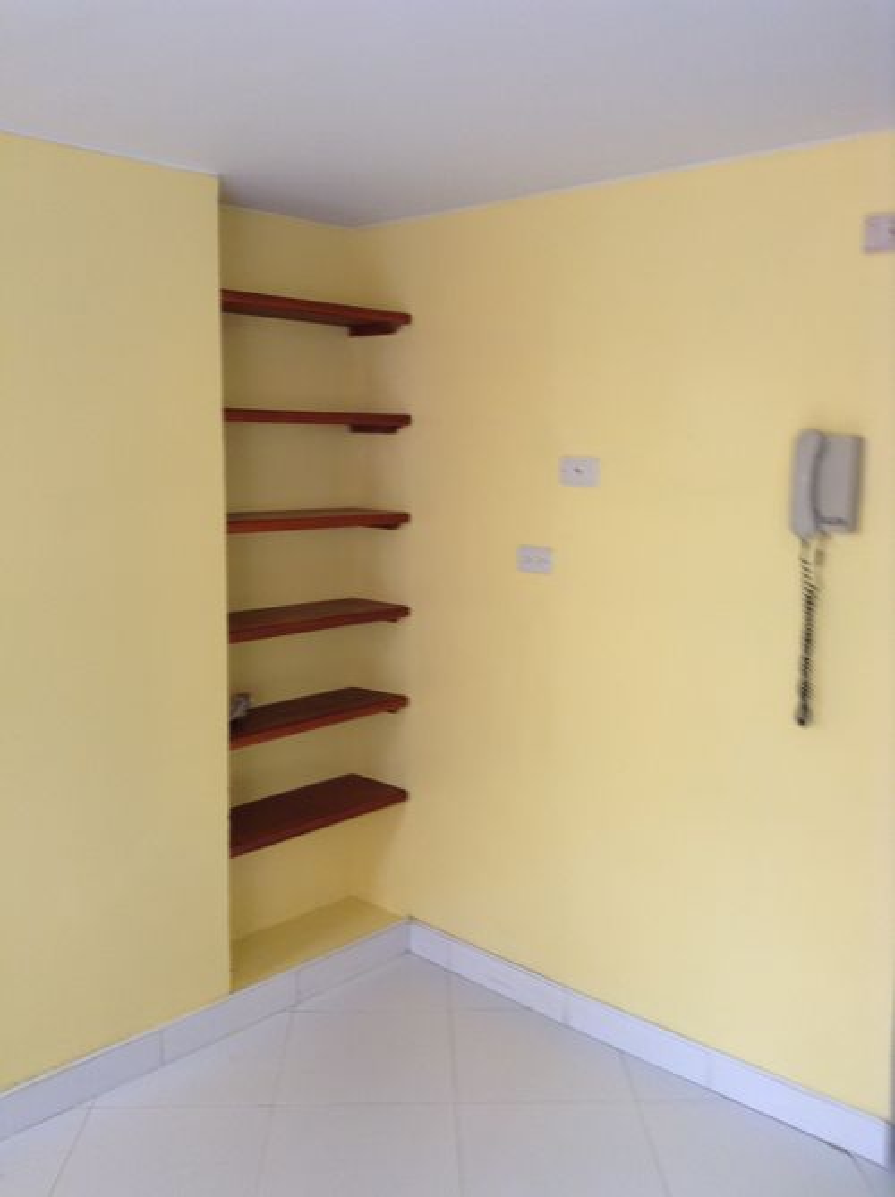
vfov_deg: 55.4
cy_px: 598
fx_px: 1140
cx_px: 448
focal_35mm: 33
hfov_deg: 42.9
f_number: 2.4
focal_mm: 3.3
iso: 32
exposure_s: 1/30
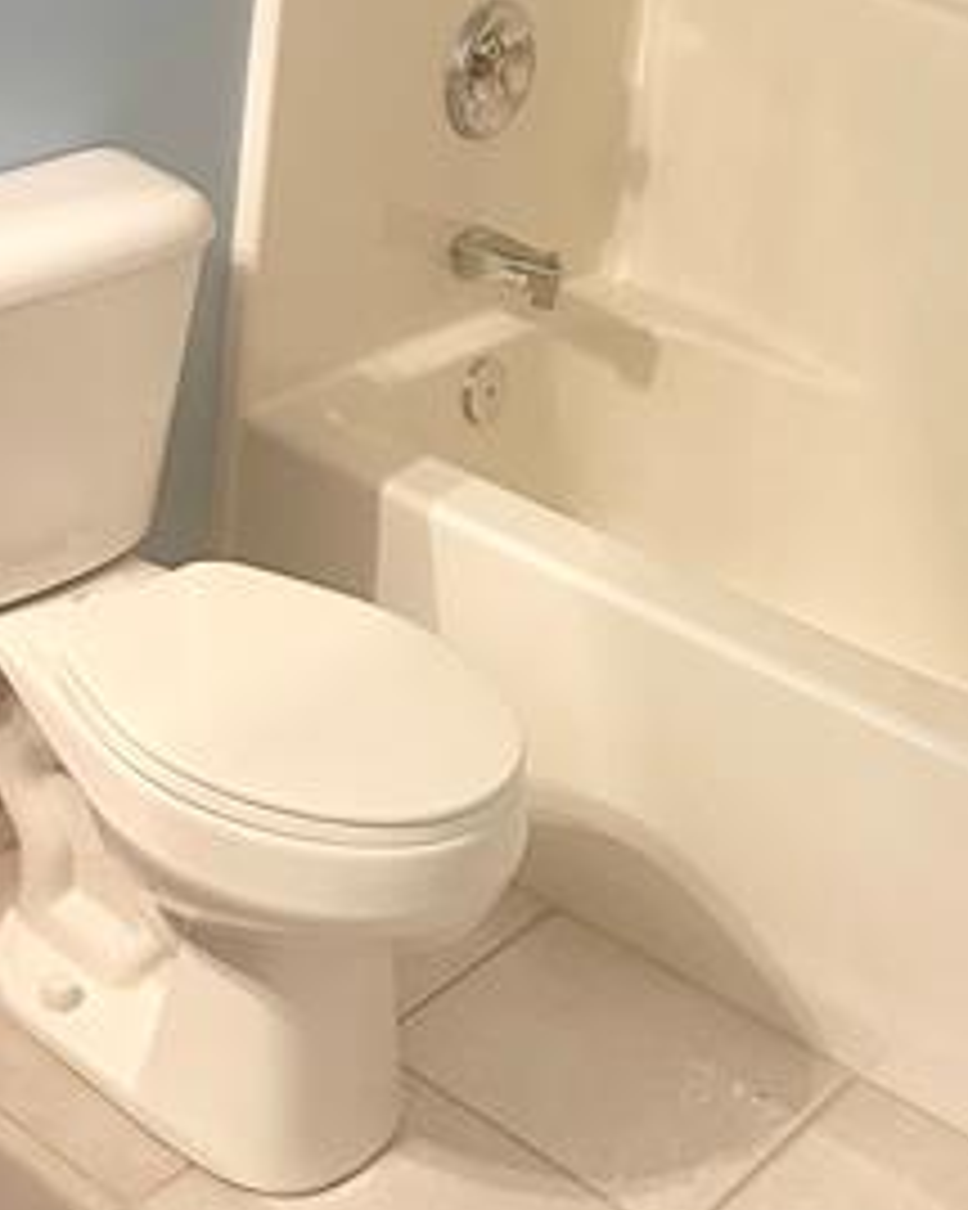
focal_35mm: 67
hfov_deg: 21.9
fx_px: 2401
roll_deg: -4.9
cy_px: -85
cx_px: -5
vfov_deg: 26.3
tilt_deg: -12.3
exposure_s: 1/60
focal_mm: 6.86
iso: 400
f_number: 1.78
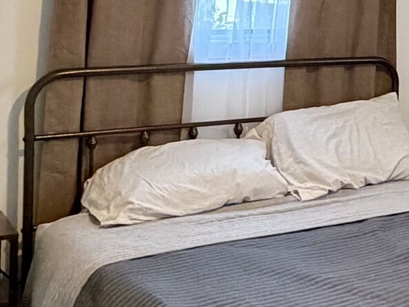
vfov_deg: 19.7
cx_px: 462
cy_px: -11
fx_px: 851
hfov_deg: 24.9
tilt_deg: -0.9
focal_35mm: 72
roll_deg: -1.2
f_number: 2.2
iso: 500
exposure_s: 1/60
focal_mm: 2.22
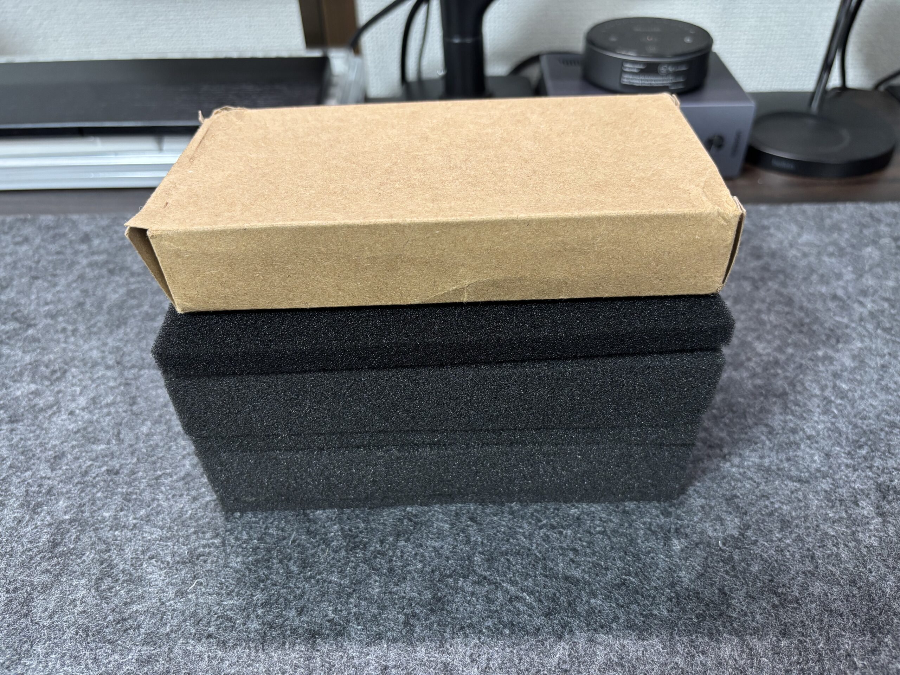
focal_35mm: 26
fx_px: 676
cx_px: 450
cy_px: 338
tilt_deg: -41.1
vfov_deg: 53.1
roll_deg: +2.4
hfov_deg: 67.3
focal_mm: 5.96
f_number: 1.6
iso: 200
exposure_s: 1/60
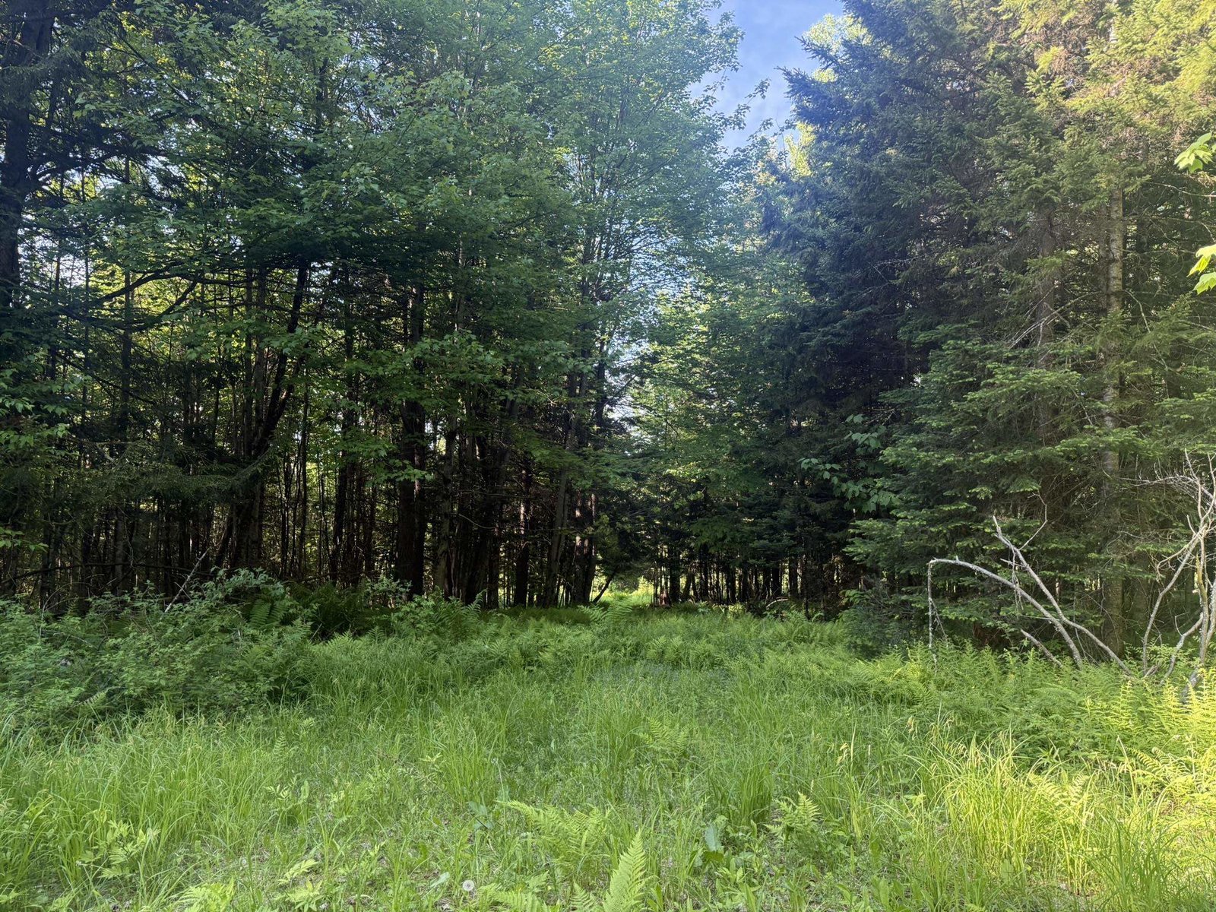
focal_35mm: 24
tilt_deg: +2.1
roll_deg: -2.7
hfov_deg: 71.6
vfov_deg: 56.8
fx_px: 843
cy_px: 456
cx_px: 608
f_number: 1.78
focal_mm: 6.76
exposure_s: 1/238
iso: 160
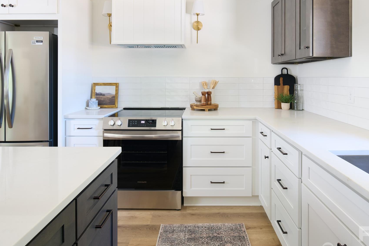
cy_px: 120
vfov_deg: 55.1
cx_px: 205
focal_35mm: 23
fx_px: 236
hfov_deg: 75.8
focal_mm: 19
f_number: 11
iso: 250
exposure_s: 1/1.59
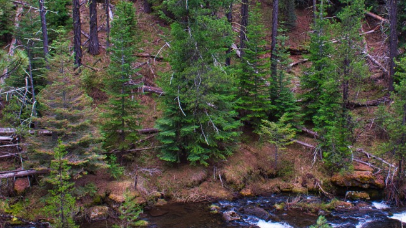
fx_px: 625
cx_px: 247
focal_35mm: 58
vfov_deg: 20.5
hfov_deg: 35.9
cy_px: 45
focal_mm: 20
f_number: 7.1
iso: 400
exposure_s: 1/30
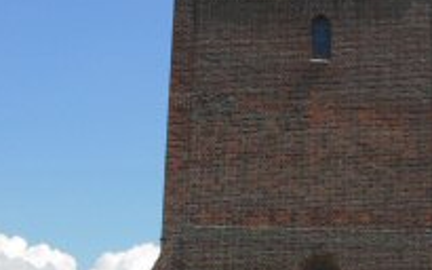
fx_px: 930
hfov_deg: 26.0
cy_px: 153
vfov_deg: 16.5
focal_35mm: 79
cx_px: 300
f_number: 6.1
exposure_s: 1/304
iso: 50
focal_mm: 7.5
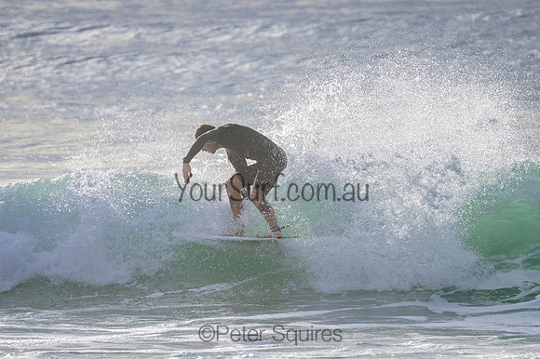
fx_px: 8995
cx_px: 270
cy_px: 180
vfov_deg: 2.3
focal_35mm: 600
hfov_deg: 3.4
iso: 180
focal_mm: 400
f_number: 5.6
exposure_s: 1/2500
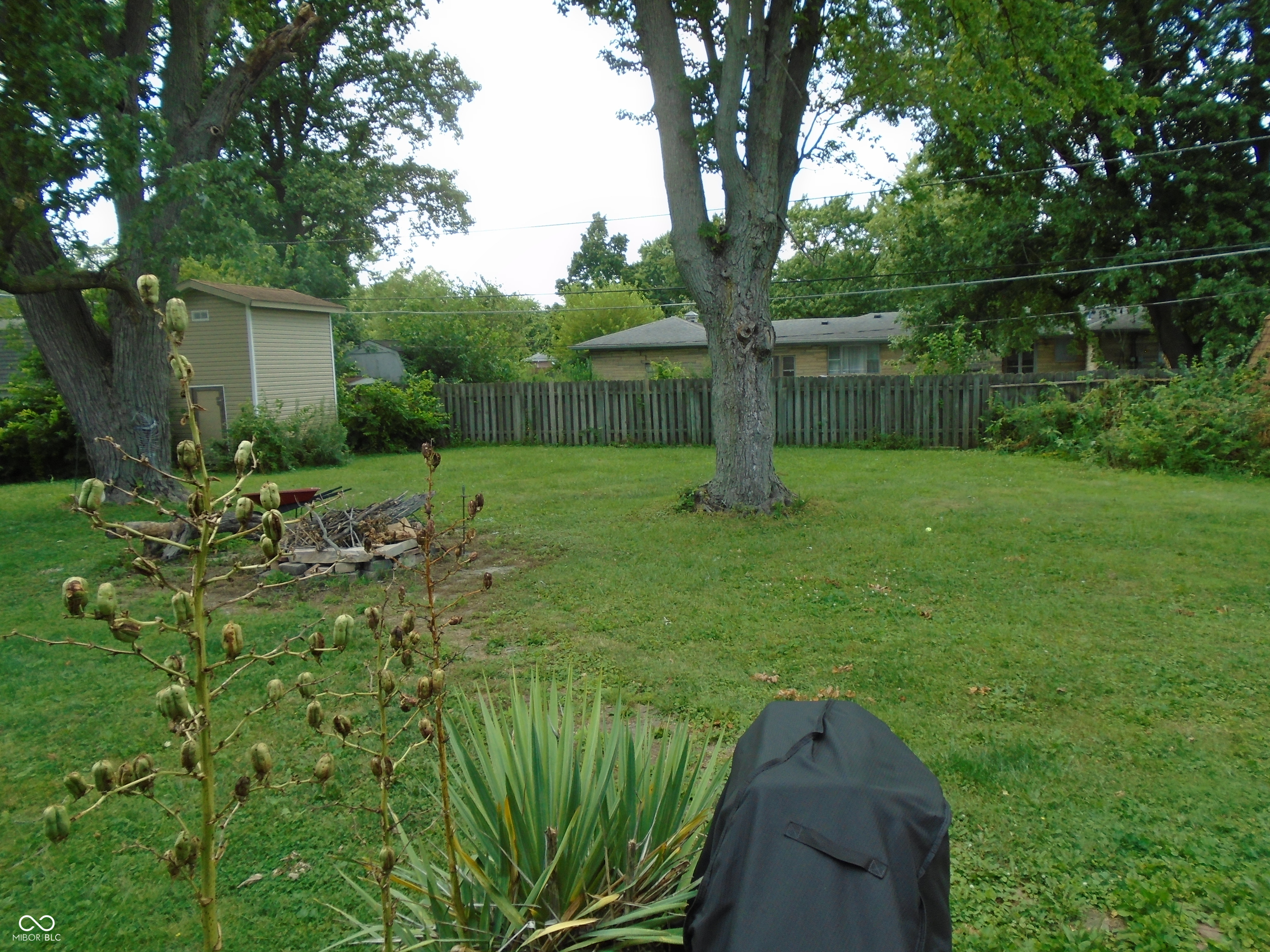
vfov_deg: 53.1
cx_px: 635
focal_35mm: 26
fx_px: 954
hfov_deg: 67.3
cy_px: 476
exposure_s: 1/250
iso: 100
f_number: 3.2
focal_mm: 4.6
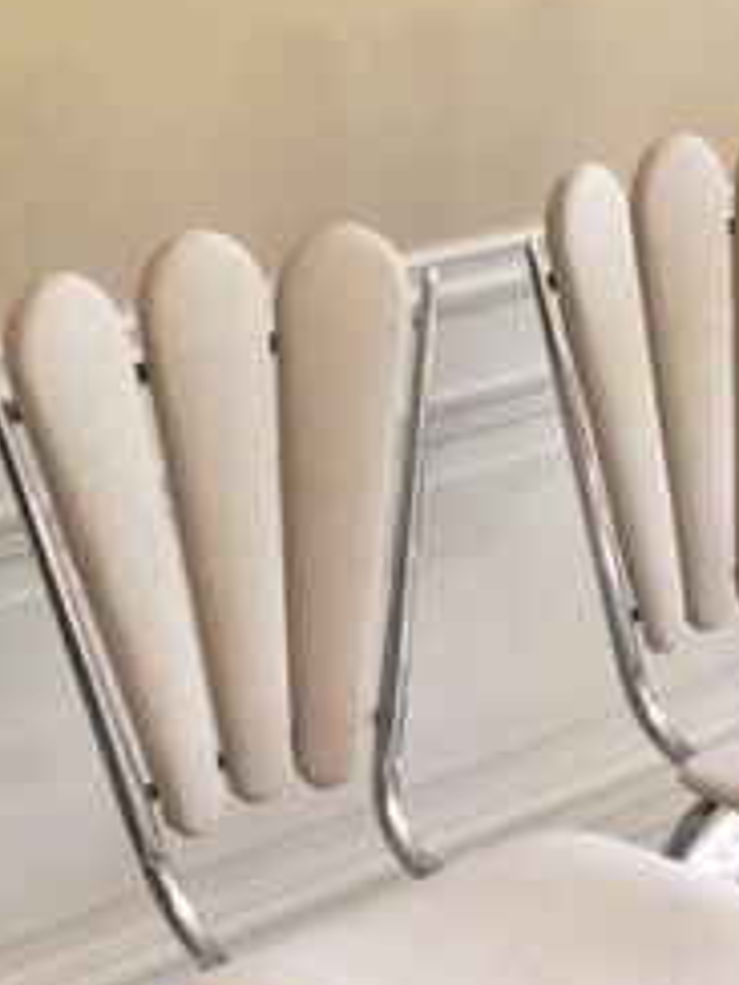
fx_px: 2163
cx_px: 477
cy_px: 1009
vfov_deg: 24.4
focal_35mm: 76
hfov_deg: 19.3
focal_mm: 4.15
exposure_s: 1/33
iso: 100
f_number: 2.2
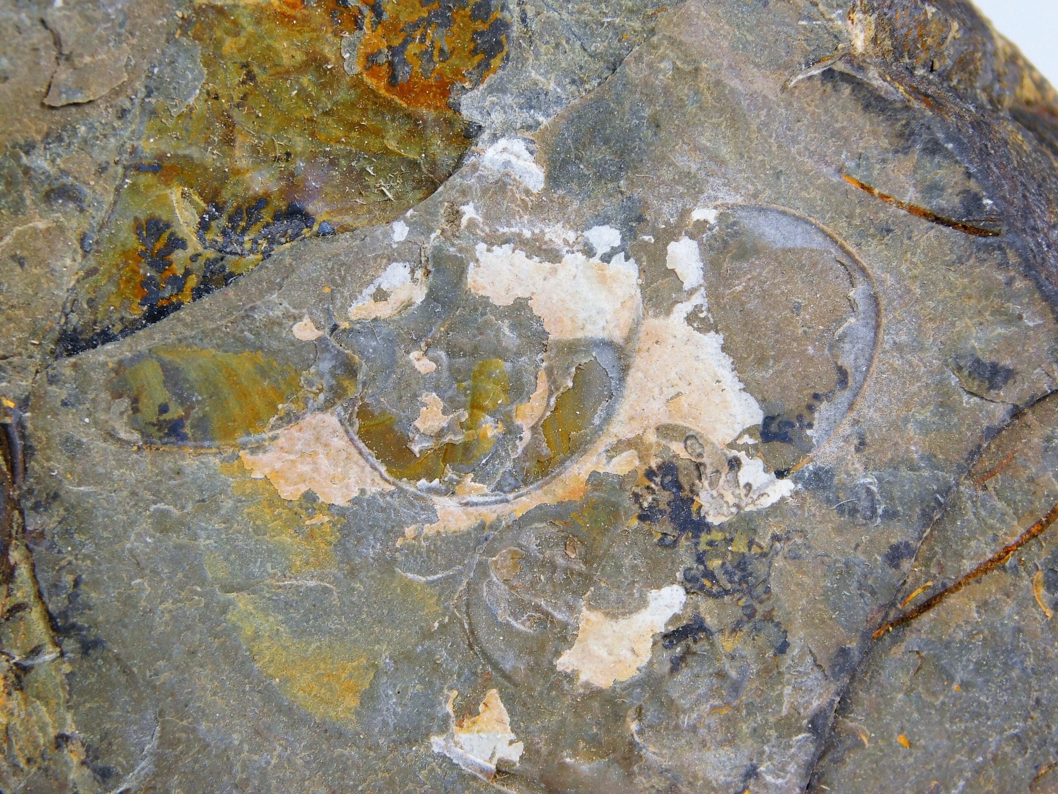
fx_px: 5624
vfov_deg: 8.1
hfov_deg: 10.7
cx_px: 529
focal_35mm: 184
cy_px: 397
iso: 125
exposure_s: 1/160
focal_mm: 32.7
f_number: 5.4
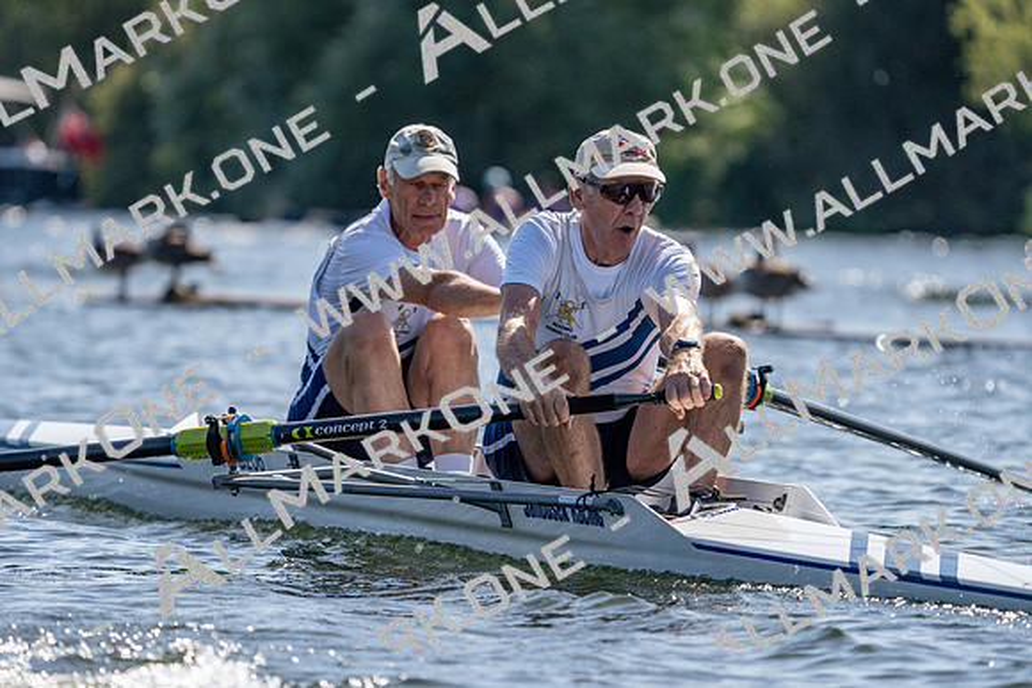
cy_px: 344
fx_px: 10207
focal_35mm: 356
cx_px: 516
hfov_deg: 5.8
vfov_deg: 3.9
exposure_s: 1/2000
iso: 320
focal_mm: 356
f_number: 6.3
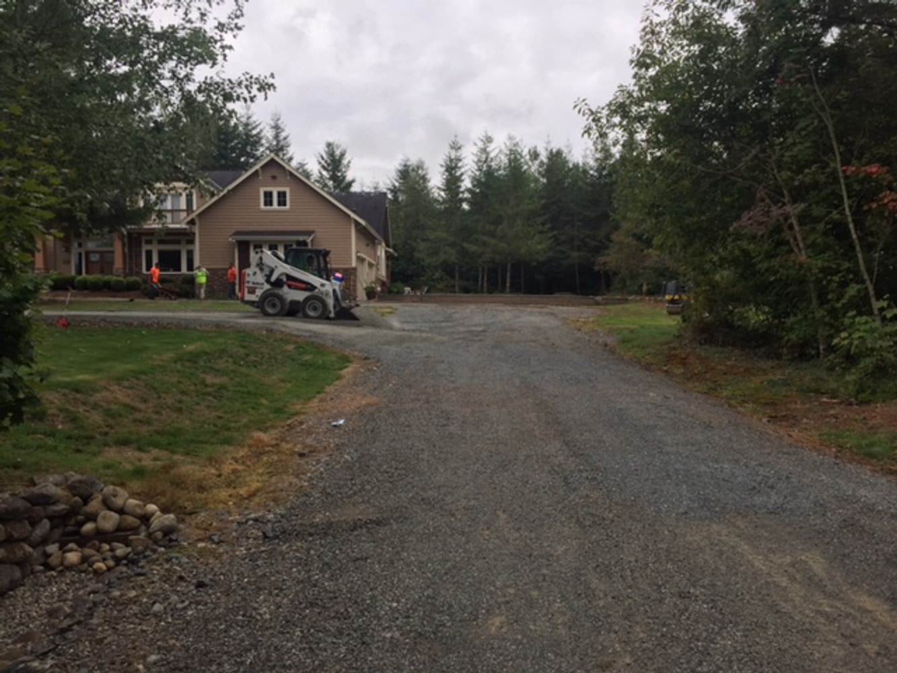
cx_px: 448
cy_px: 336
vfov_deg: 48.2
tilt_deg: -2.8
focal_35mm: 29
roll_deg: -0.7
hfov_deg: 61.7
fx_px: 752
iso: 32
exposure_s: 1/732
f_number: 2.2
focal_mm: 4.15
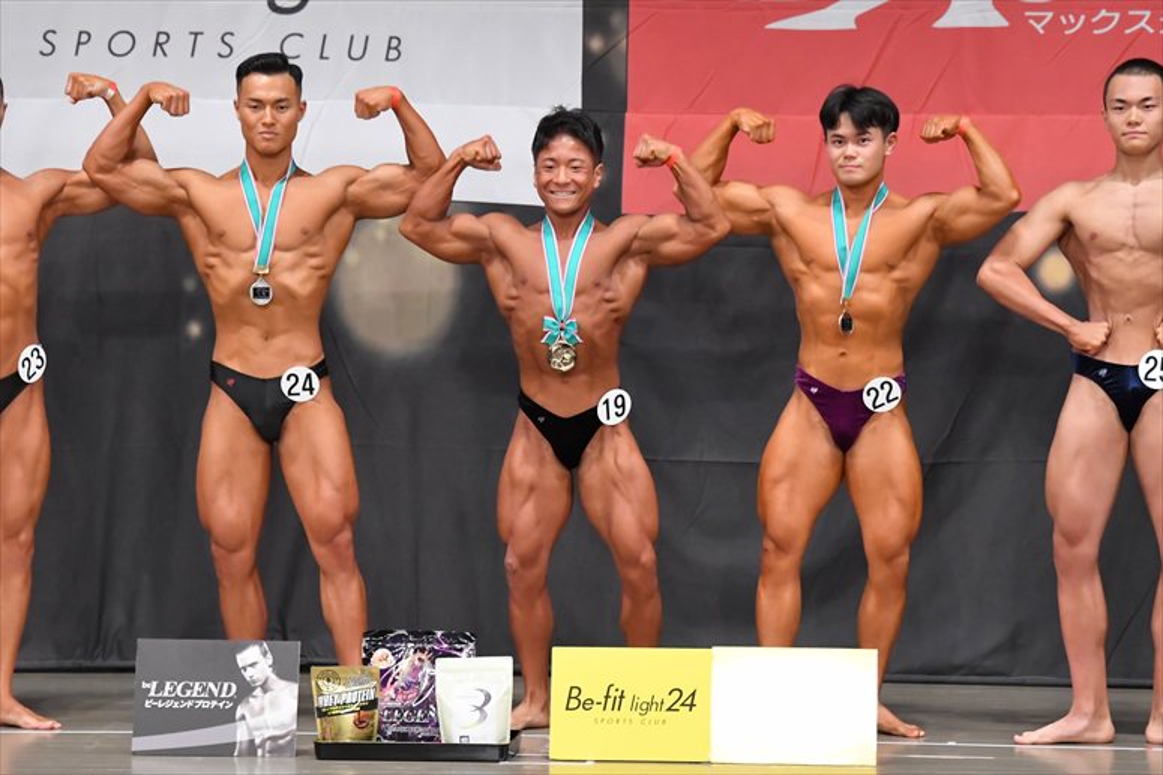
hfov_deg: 9.5
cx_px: 582
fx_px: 7007
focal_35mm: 217
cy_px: 388
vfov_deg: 6.3
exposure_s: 1/400
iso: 6400
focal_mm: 145
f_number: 5.6
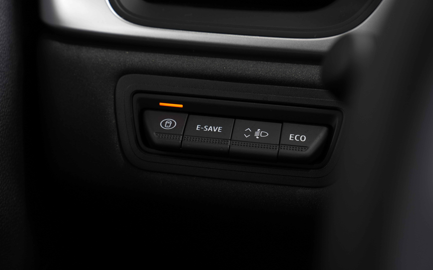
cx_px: 218
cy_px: 130
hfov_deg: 28.6
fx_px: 850
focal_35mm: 72
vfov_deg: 18.1
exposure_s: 1/20
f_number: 5.6
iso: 800
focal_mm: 70
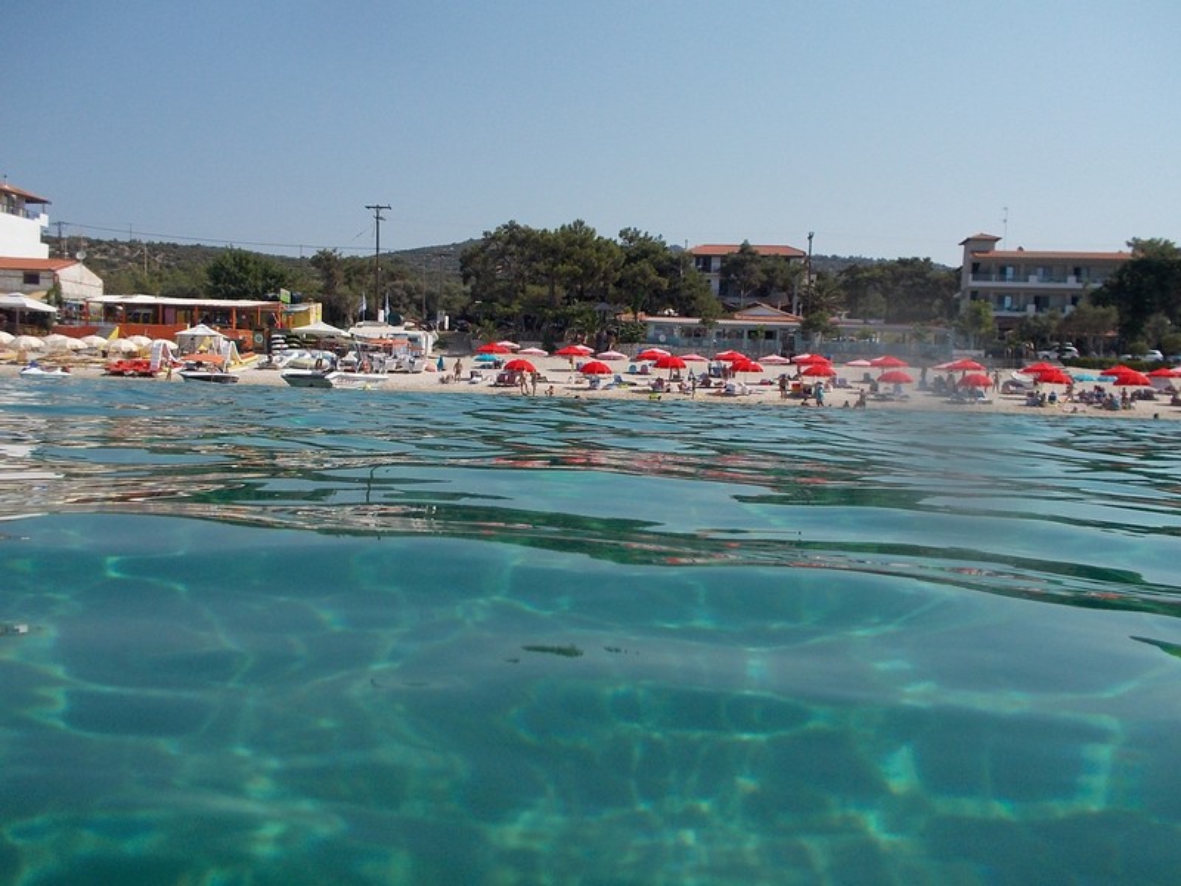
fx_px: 989
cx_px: 590
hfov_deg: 61.7
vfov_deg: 48.2
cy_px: 443
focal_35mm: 29
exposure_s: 1/1250
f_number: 3.3
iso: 80
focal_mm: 4.1
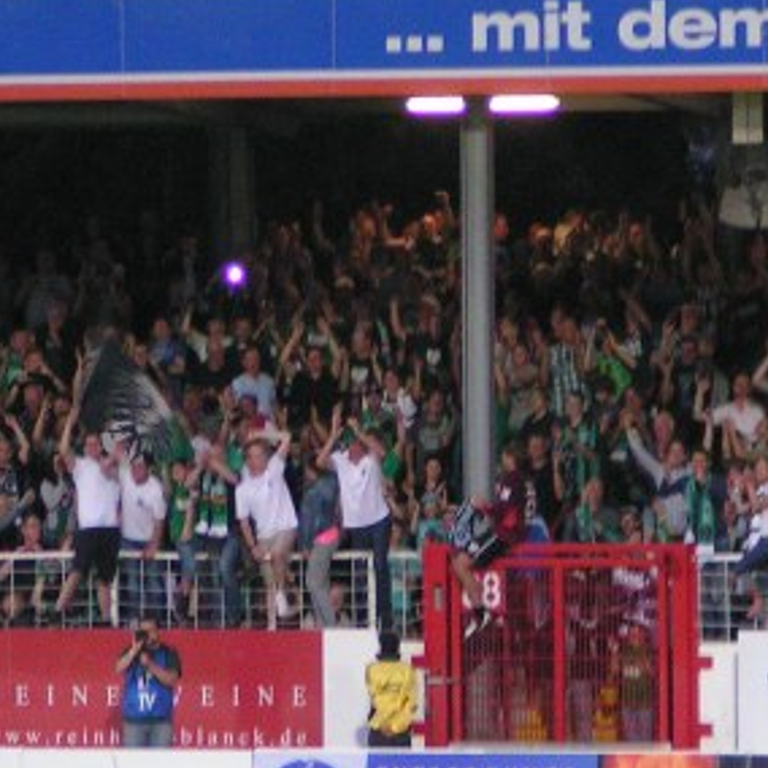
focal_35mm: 429
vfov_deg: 4.1
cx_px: 381
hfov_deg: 4.1
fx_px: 10768
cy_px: 484
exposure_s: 1/60
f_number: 3.5
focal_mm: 26.3
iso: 200
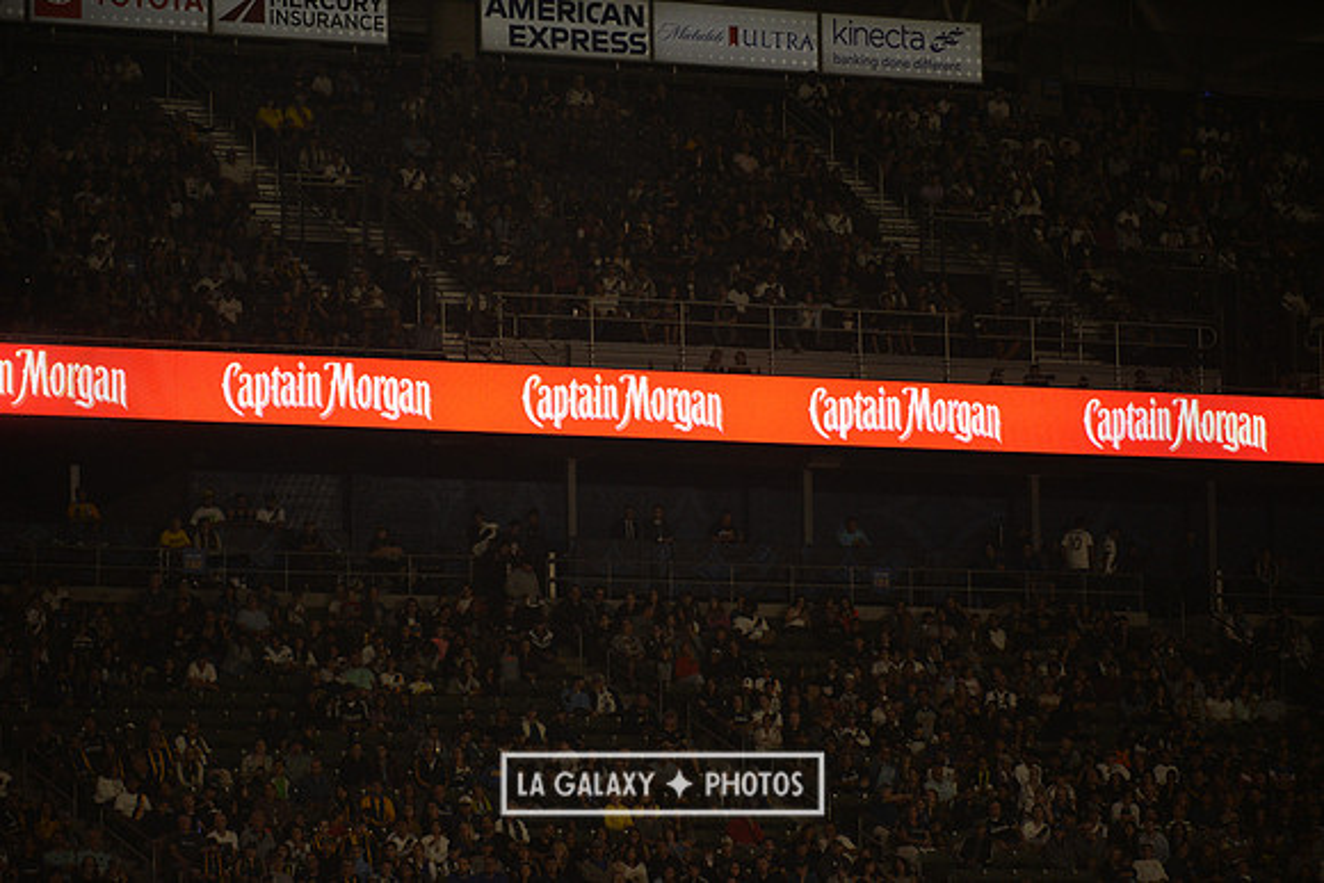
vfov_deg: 6.9
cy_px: 442
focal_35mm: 200
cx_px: 662
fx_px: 7357
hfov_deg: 10.3
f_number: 2.8
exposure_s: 1/3200
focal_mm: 200
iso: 1600
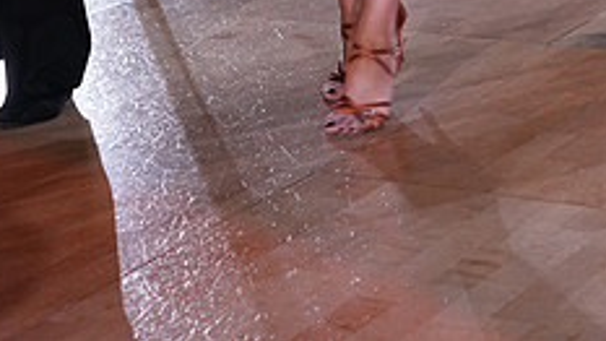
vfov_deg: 7.8
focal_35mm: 146
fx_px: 2346
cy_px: -411
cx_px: 215
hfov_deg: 14.7
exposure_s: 1/250
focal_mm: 56
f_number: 4.5
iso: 1250
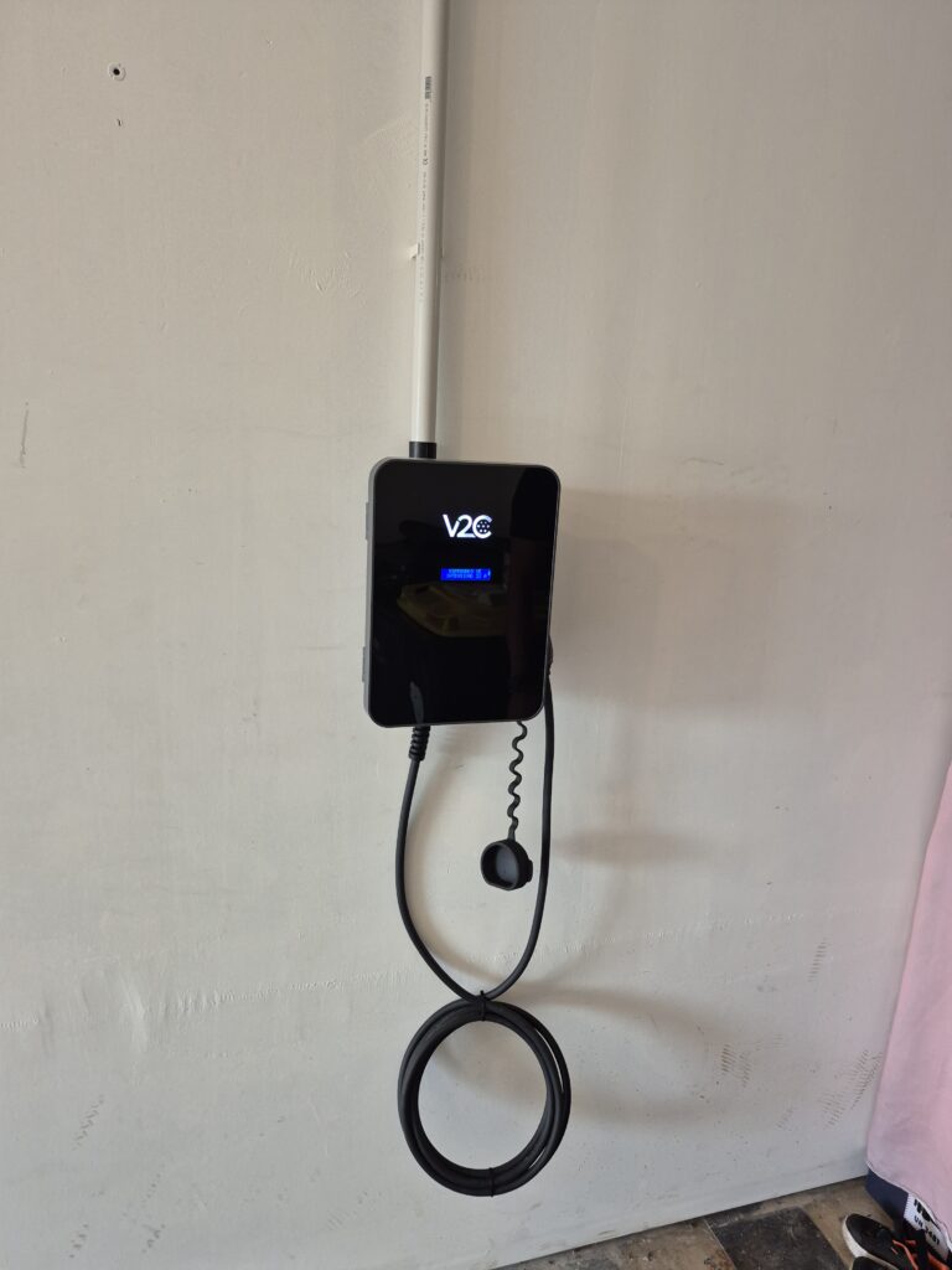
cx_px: 476
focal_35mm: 23
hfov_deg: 58.9
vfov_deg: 73.9
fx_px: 843
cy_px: 635
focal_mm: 5.4
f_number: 1.8
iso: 200
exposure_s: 1/120
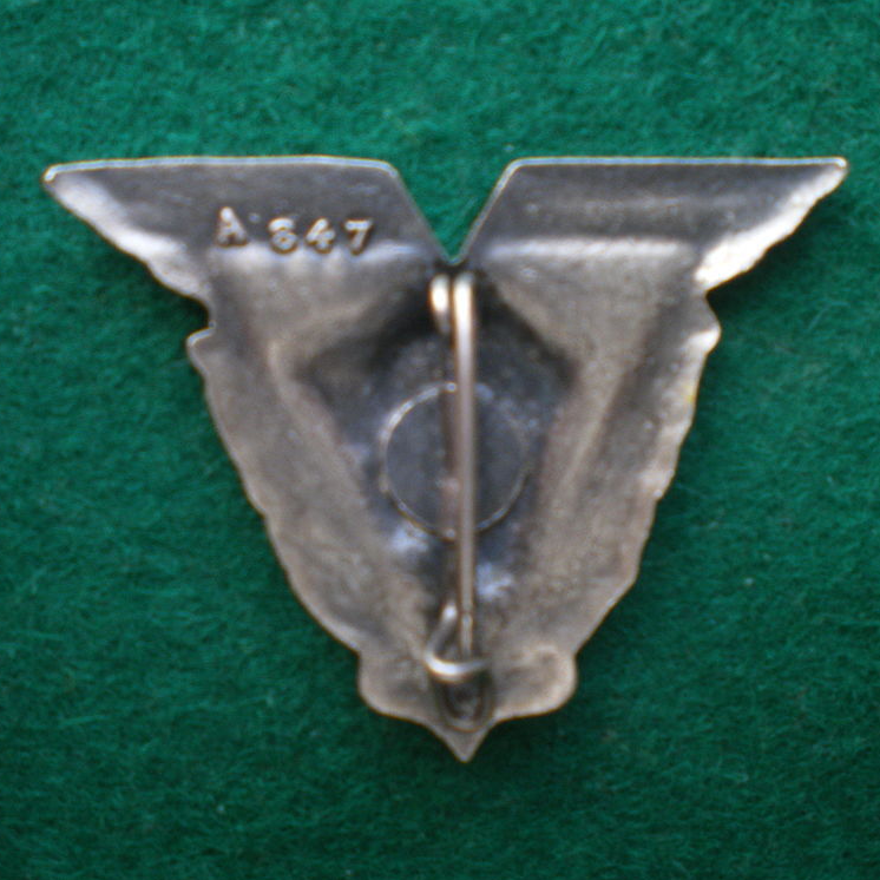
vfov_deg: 37.6
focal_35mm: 45
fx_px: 1294
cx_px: 421
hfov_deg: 37.5
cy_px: 441
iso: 160
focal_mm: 6.3
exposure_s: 1/50
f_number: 3.1
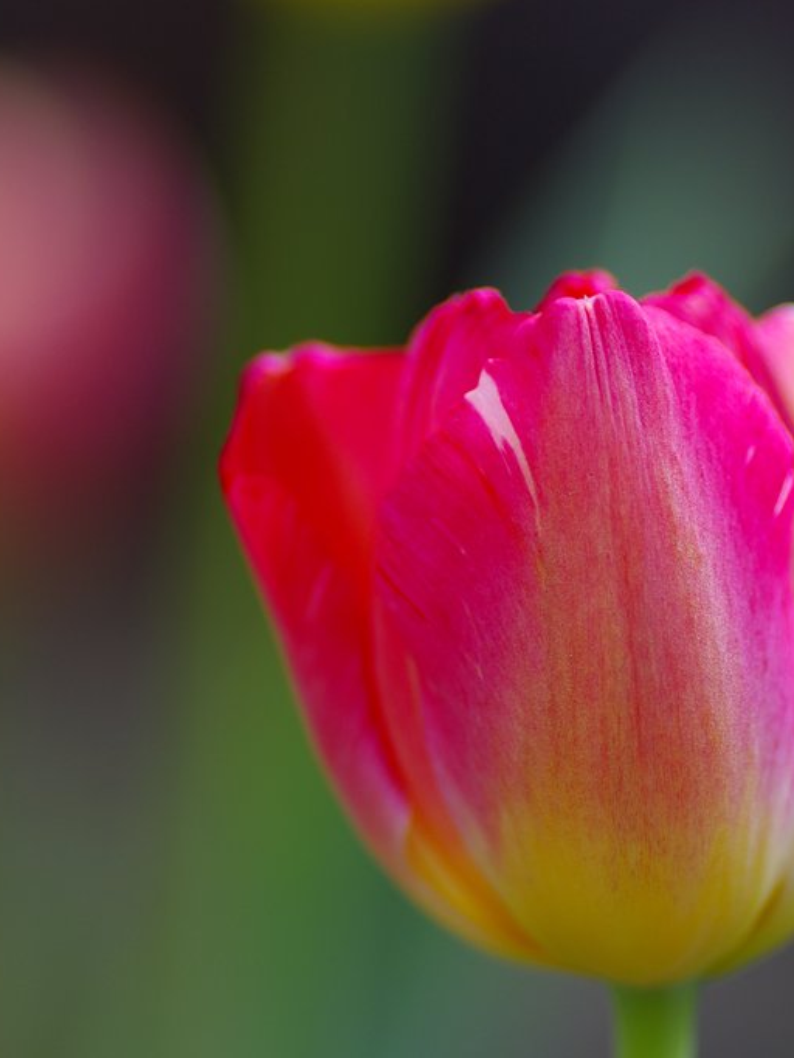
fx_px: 5960
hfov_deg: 7.6
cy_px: 528
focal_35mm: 195
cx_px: 375
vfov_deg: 10.1
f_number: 2.8
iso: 100
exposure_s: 1/400
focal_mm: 90
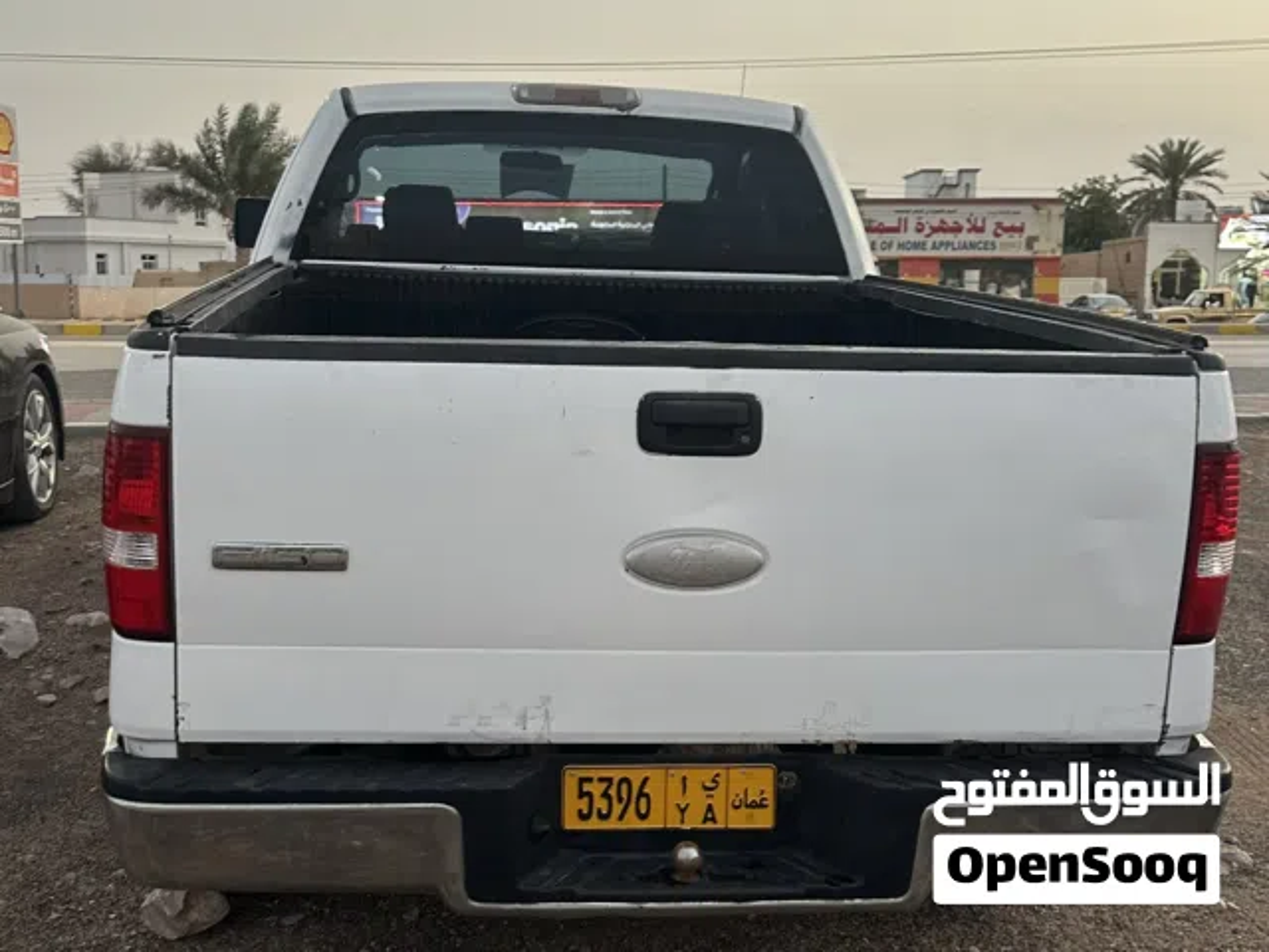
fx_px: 880
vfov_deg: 56.8
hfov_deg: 71.6
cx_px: 634
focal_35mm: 24
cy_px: 476
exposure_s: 1/82
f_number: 1.78
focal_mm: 6.86
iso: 250
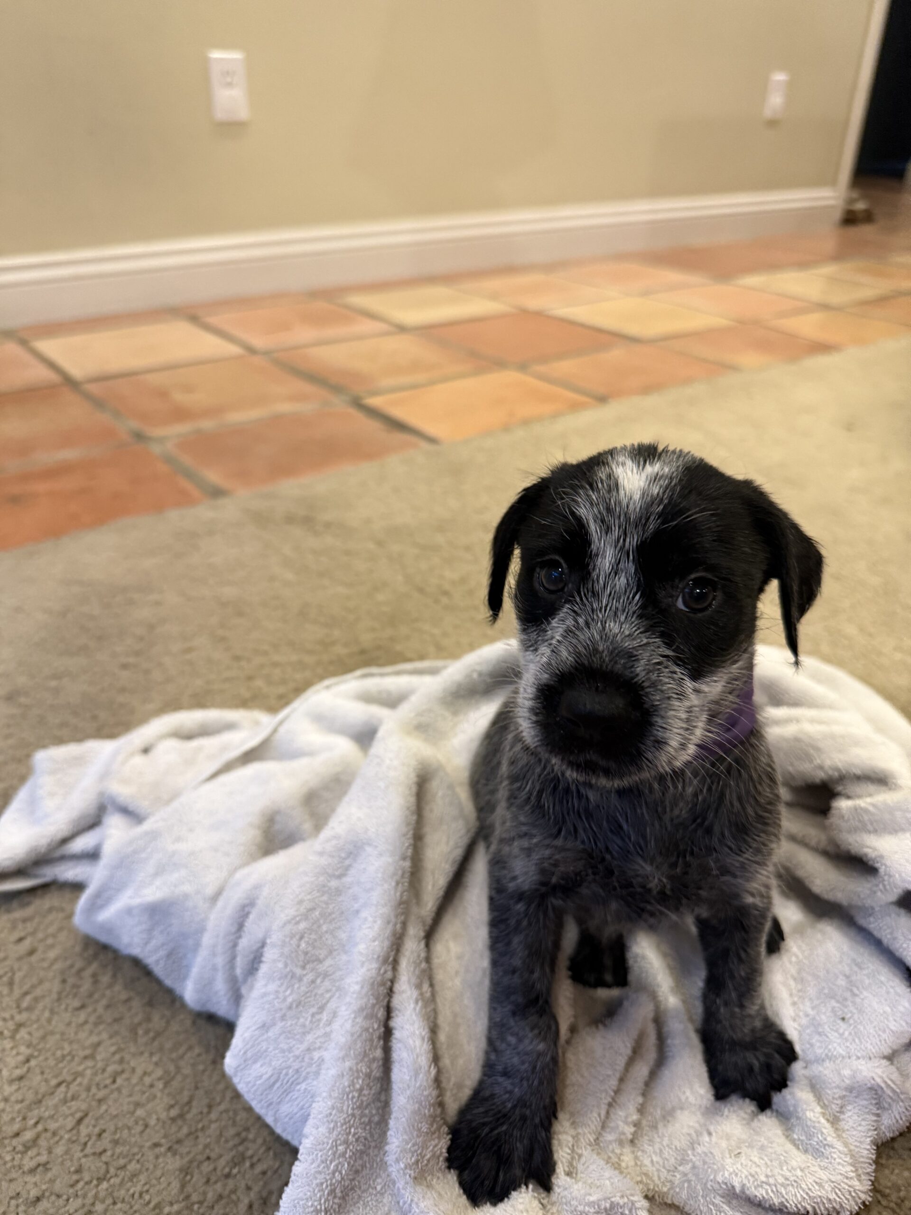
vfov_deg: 71.6
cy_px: 608
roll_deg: -0.9
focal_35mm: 24
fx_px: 842
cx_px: 456
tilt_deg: -27.7
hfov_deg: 56.8
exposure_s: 1/60
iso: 400
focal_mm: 6.76
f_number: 1.78
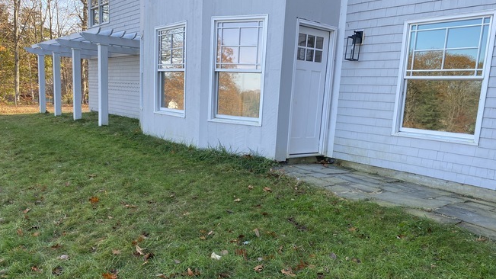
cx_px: 246
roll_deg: -2.5
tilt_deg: -10.4
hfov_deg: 66.1
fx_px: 381
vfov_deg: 40.0
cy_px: 163
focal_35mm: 29
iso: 32
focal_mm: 4.25
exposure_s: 1/243
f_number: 1.8
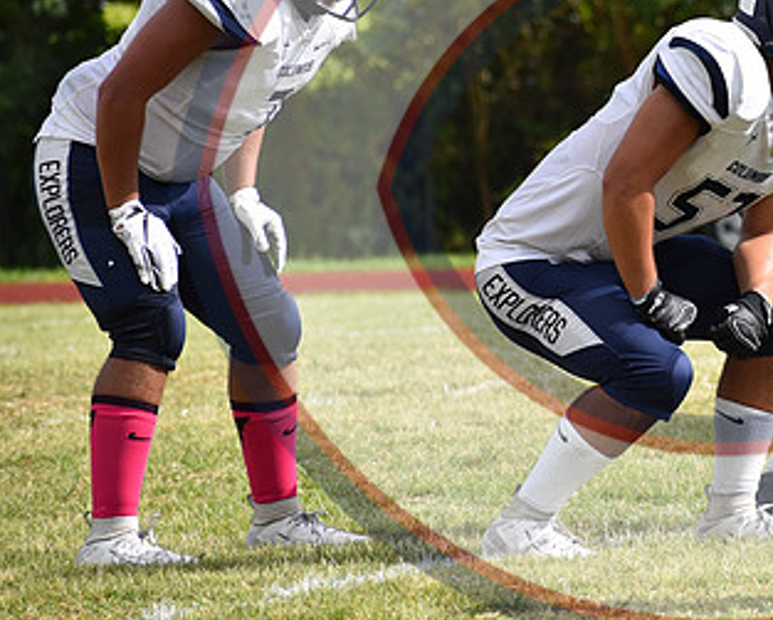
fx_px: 10740
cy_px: 186
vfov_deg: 3.3
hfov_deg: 4.1
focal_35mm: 469
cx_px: 714
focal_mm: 180
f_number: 6.3
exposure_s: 1/1600
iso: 400
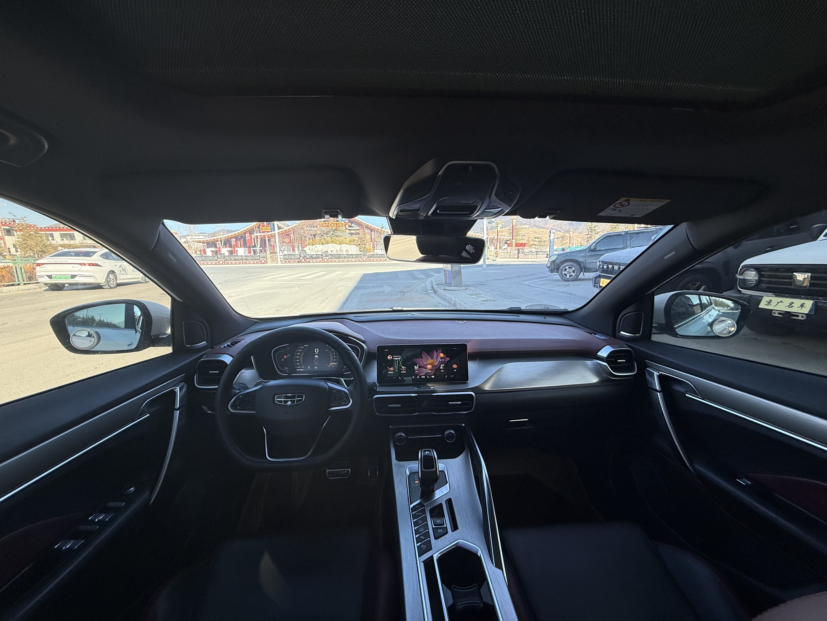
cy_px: 310
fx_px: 334
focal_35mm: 14
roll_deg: +1.4
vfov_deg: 85.7
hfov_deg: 102.1
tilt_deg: -7.7
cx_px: 414
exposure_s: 1/258
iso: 50
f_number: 2.2
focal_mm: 2.22
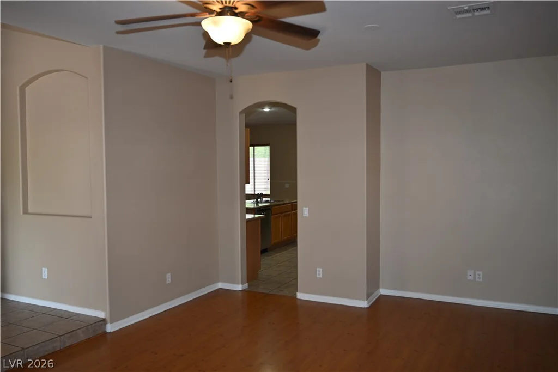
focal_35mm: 30
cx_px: 279
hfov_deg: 61.1
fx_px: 473
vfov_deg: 43.0
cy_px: 186
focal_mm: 30.5
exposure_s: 1/60
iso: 250
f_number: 4
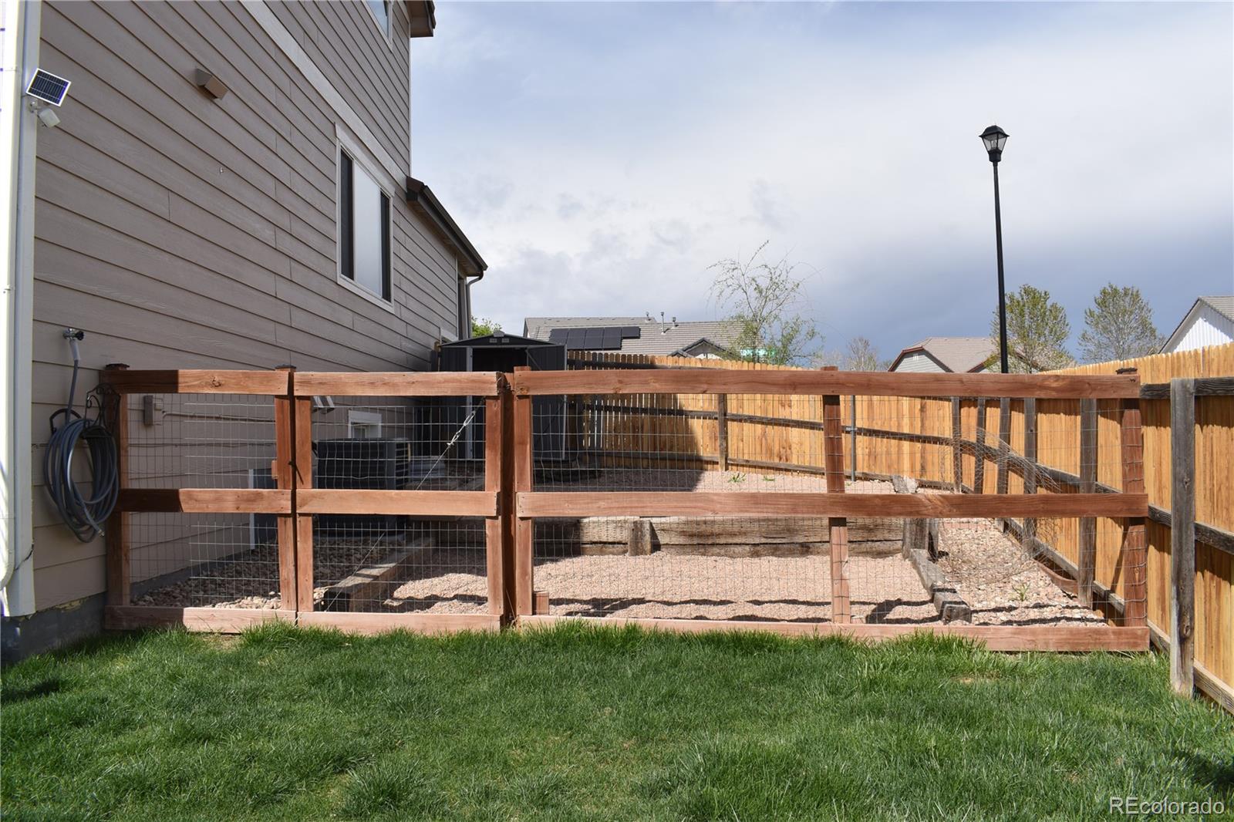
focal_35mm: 27
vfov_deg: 47.9
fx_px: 925
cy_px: 411
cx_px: 617
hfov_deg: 67.4
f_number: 11
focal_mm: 18
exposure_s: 1/200
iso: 100
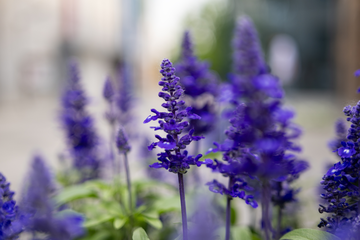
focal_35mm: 40
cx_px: 180
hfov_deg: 48.5
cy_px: 120
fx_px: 400
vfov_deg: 33.4
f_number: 2
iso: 250
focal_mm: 40
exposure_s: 1/1600
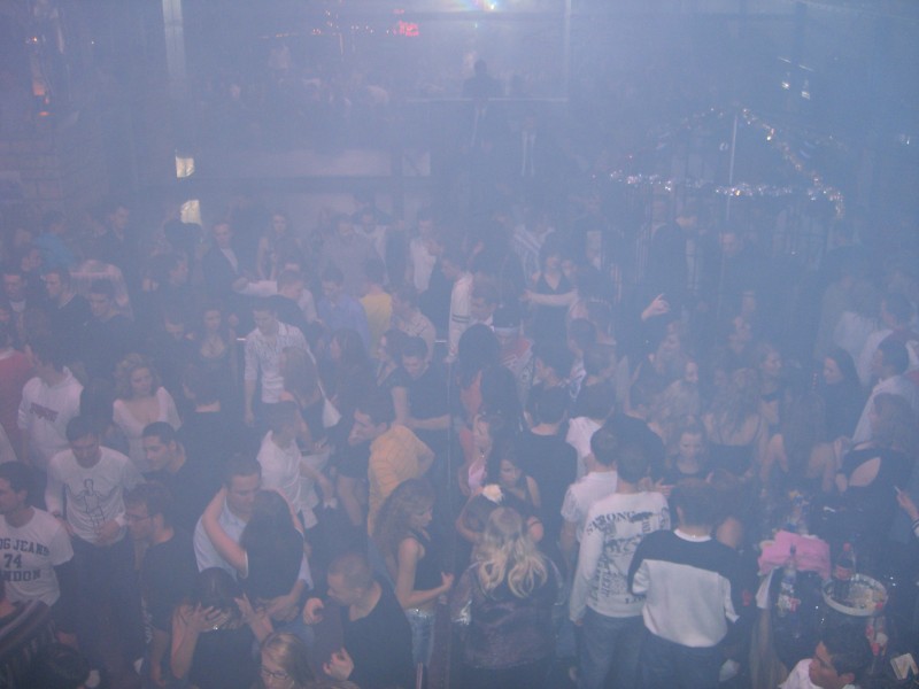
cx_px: 460
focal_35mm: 38
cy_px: 344
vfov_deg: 37.7
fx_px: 1009
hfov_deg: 49.0
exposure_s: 1/60
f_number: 2.8
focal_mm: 7.9
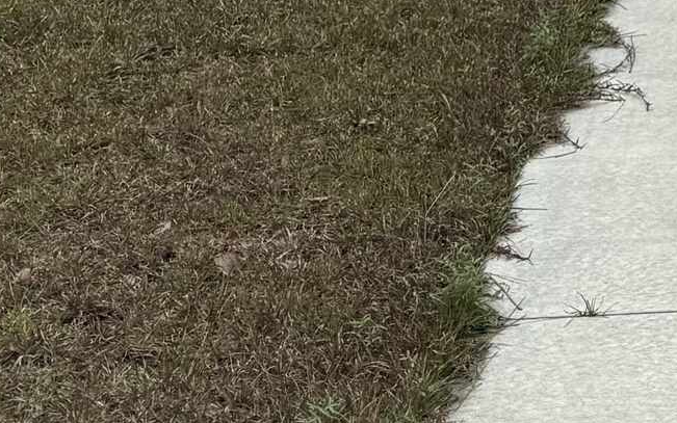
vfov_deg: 9.5
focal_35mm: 120
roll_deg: +0.0
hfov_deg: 15.5
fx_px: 2214
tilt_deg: +1.6
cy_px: -639
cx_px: 1121
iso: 80
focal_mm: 6.76
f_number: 1.78
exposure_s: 1/3096
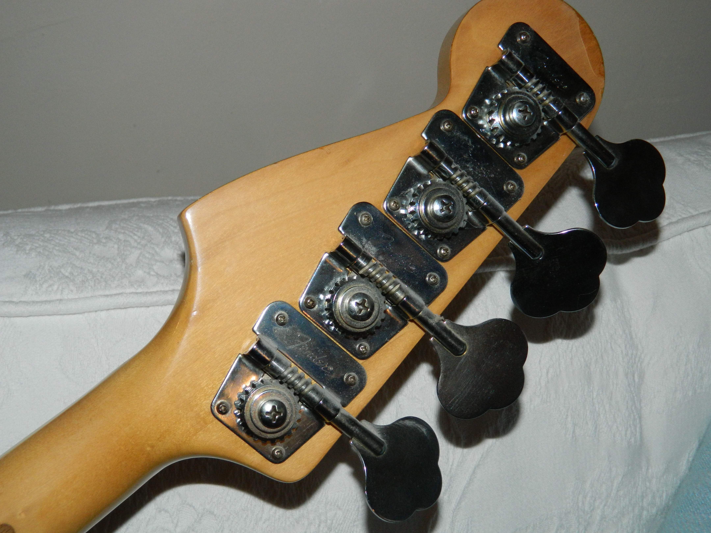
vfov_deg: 30.9
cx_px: 356
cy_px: 266
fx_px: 965
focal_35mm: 47
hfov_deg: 40.4
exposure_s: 1/30
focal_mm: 8.4
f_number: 10.2
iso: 200
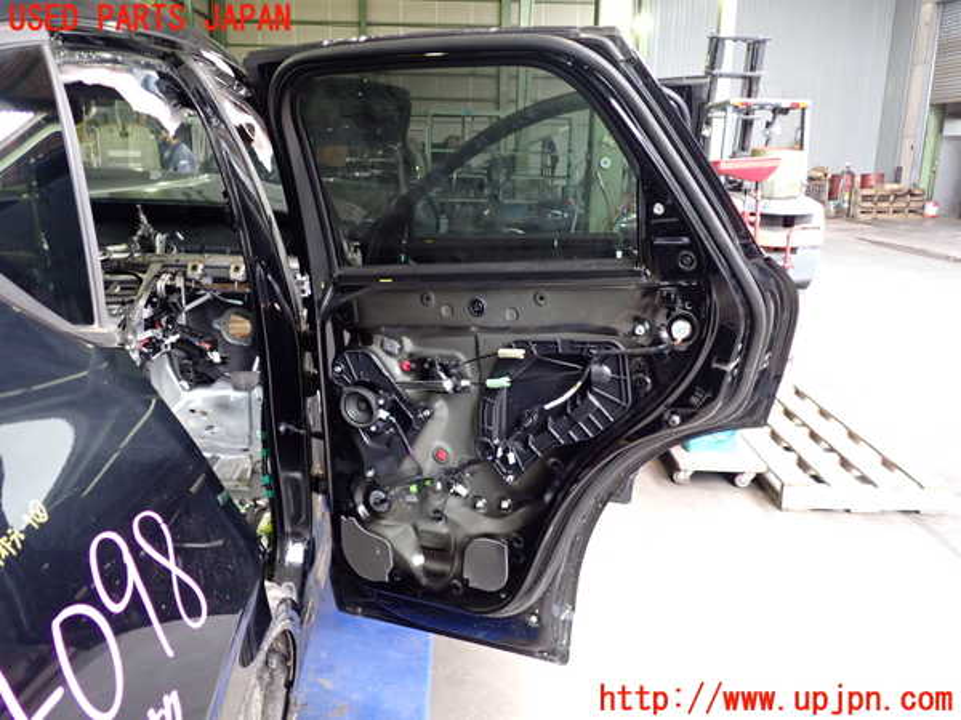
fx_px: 833
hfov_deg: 60.0
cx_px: 480
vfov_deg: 46.8
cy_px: 360
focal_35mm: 30
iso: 320
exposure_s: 1/30
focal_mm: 5.4
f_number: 2.3
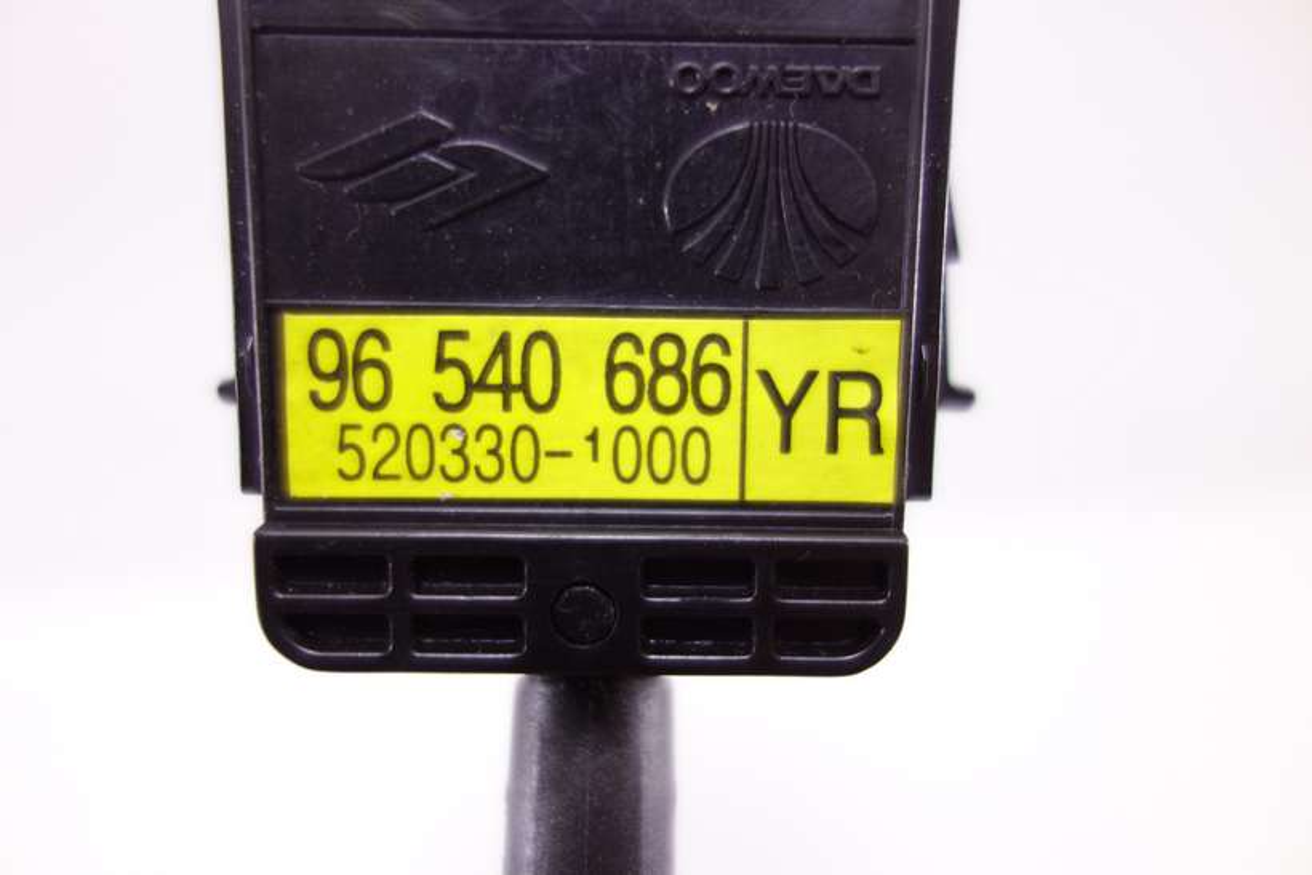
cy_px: 438
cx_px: 656
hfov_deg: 65.5
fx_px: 1021
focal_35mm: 28
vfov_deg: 46.4
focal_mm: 10.4
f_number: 1.8
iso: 125
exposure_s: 1/80
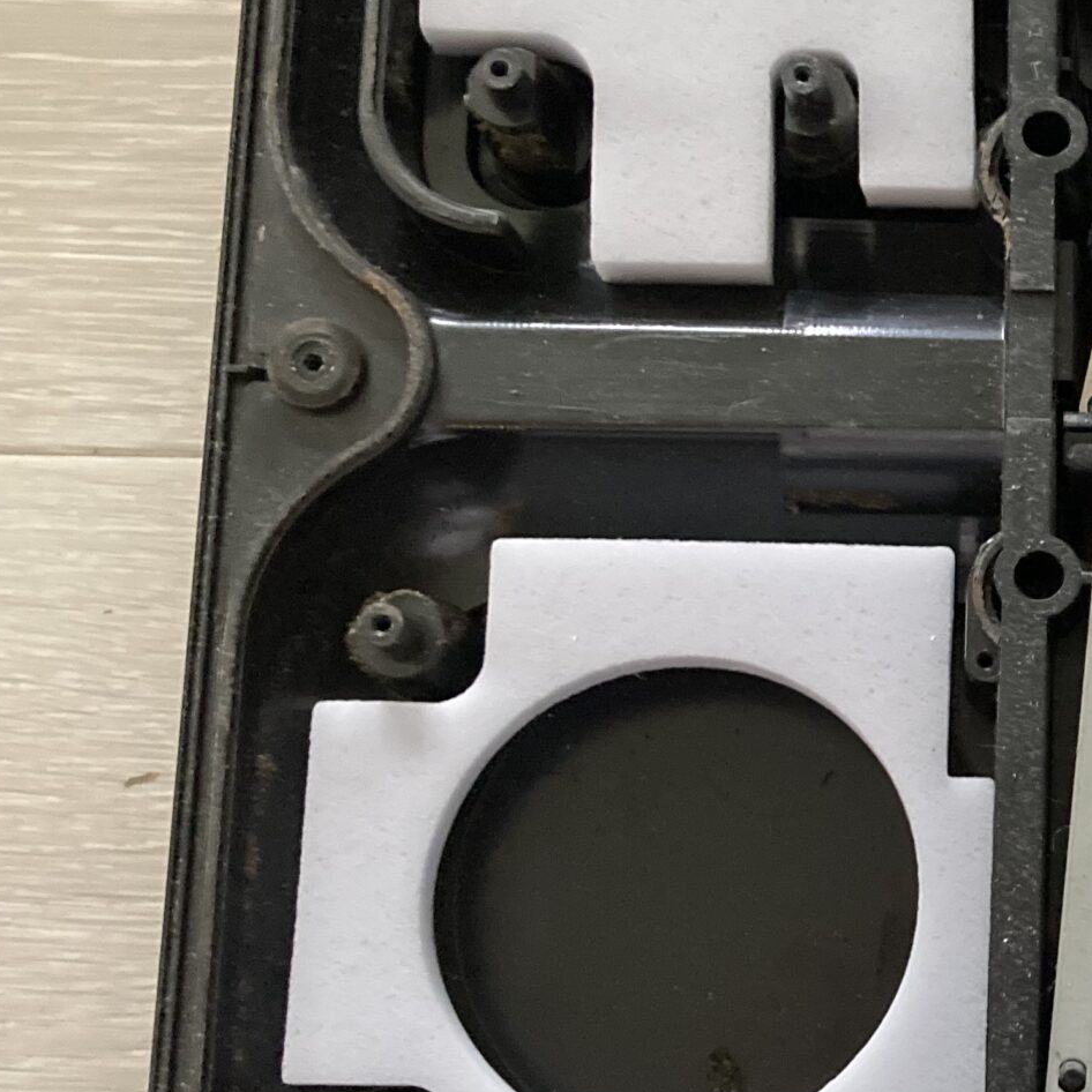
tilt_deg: -79.9
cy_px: 549
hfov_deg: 23.8
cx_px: 1261
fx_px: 2391
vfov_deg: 25.7
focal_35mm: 67
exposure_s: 1/30
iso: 640
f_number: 1.8
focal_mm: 3.99
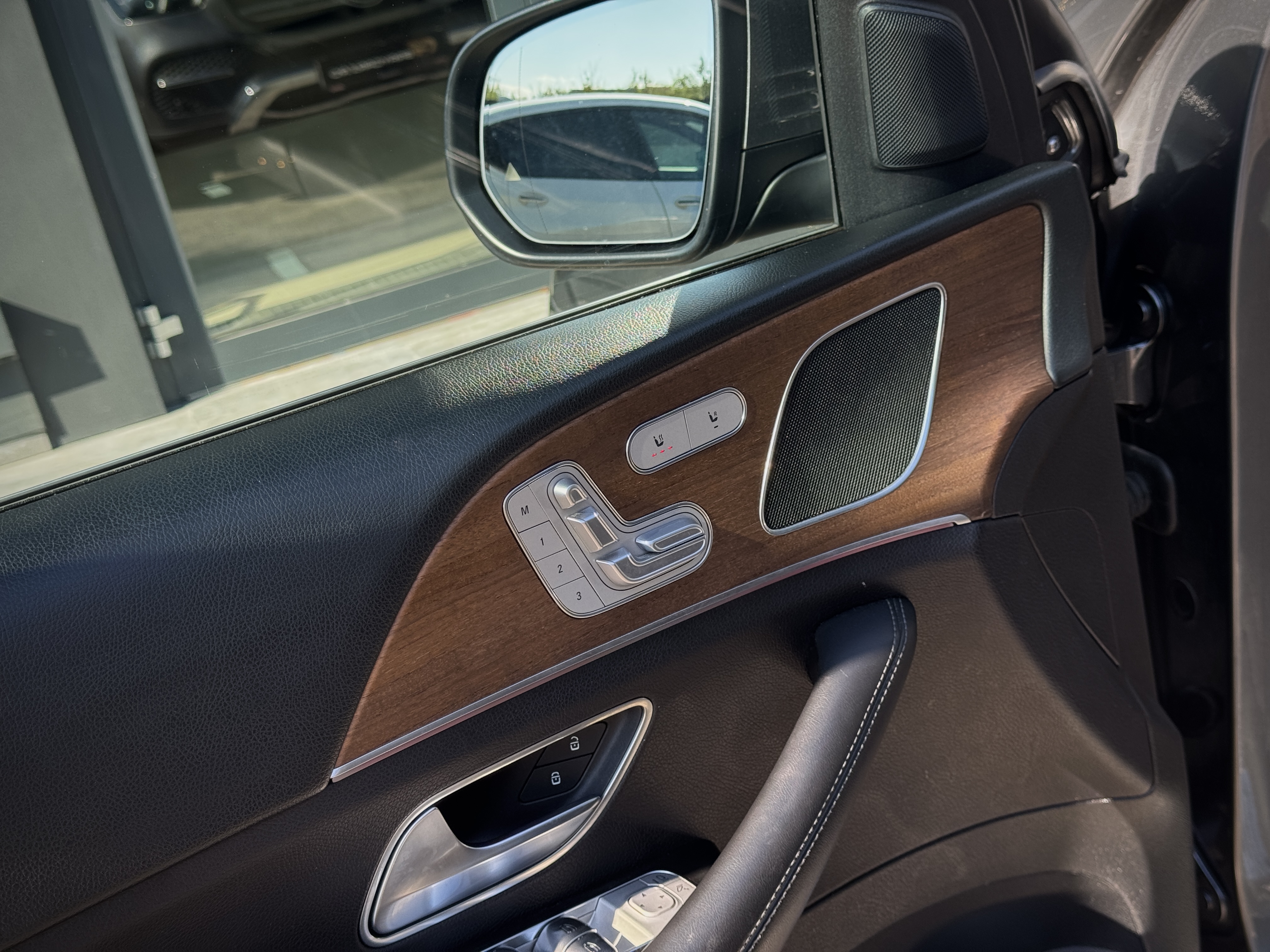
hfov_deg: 39.7
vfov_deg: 30.3
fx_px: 1761
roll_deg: +12.6
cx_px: 635
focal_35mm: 48
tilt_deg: -22.2
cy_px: 476
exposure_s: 1/527
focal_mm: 6.76
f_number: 1.78
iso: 64
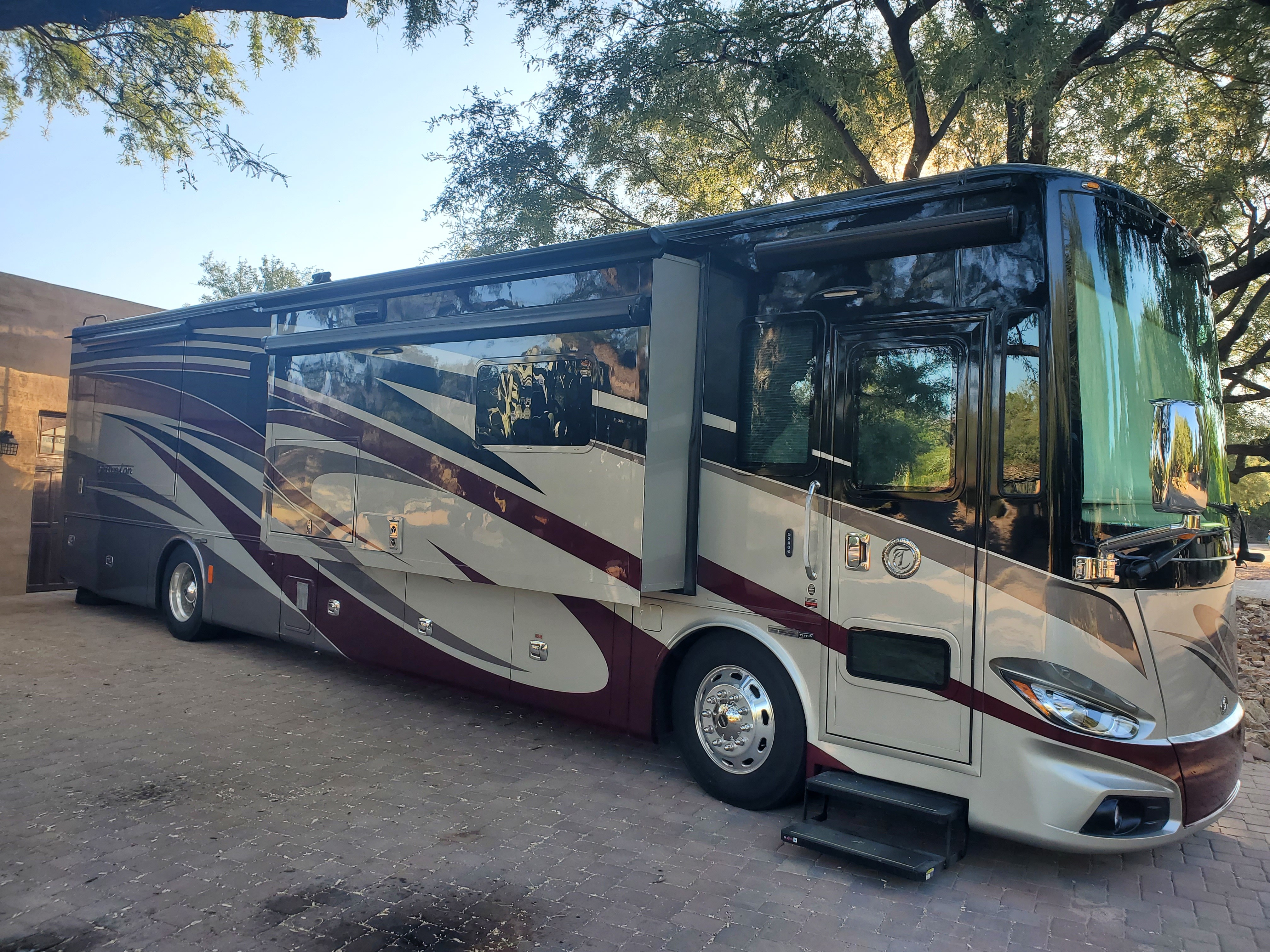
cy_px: 476
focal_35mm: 26
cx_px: 635
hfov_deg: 67.3
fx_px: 954
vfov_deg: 53.1
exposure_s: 1/251
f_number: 2.4
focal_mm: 4.3
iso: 50
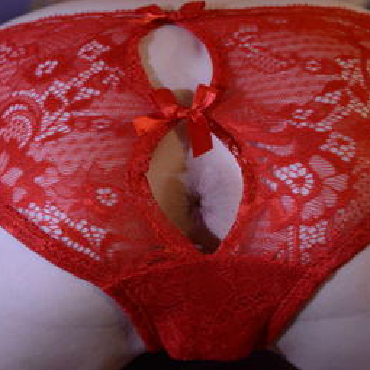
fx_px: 2032
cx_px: 192
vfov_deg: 10.4
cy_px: 206
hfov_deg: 10.4
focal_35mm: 168
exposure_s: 1/160
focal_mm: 105
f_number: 7.1
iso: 2000
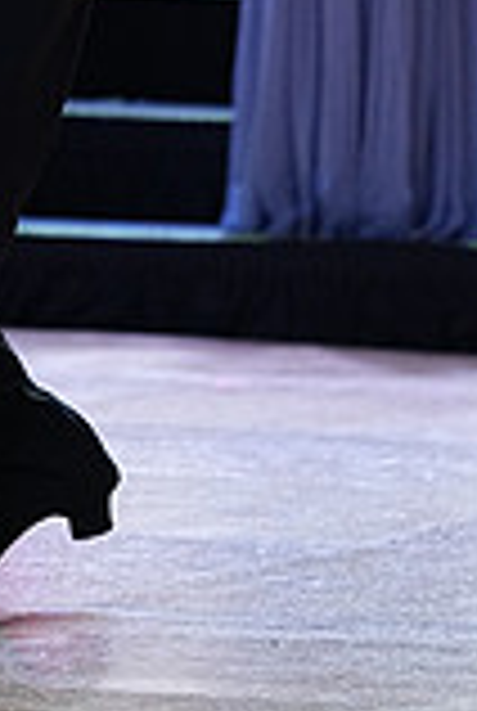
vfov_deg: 3.8
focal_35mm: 546
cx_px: -317
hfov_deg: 2.5
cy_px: -270
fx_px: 10804
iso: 1000
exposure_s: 1/400
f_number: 4
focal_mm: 149
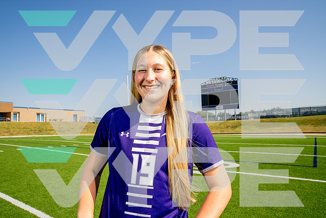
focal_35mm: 24
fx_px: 217
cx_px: 163
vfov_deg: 53.2
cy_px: 109
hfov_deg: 73.7
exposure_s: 1/125
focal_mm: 24
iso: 50
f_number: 7.1
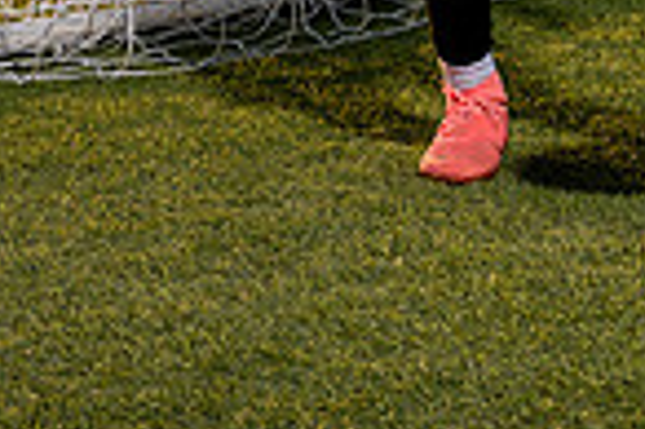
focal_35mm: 213
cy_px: -505
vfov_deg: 6.2
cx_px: 86
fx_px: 3812
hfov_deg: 9.6
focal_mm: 44
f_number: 5
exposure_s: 1/1250
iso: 200
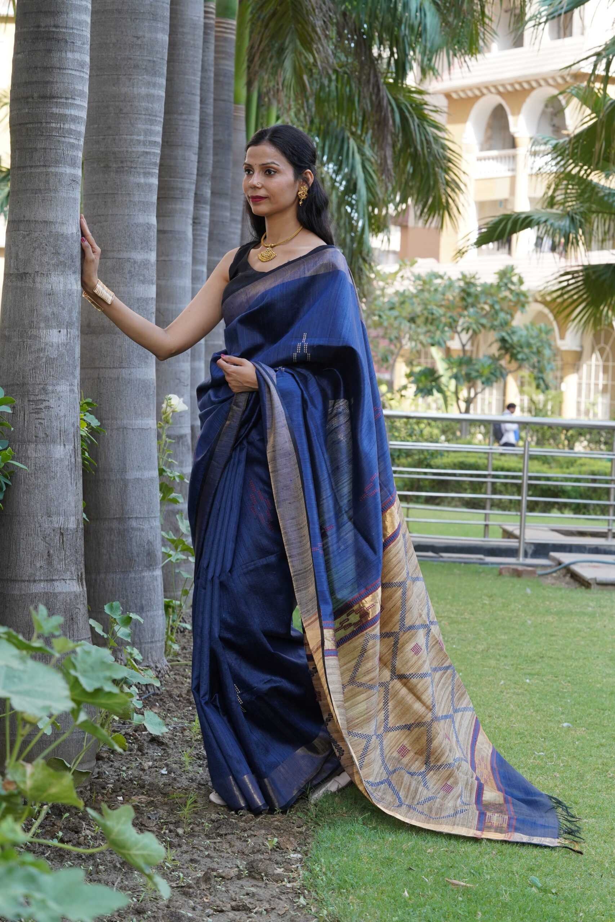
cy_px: 461
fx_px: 2306
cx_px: 308
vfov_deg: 22.6
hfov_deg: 15.2
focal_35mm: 90
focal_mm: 90
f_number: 9
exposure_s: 1/100
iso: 500
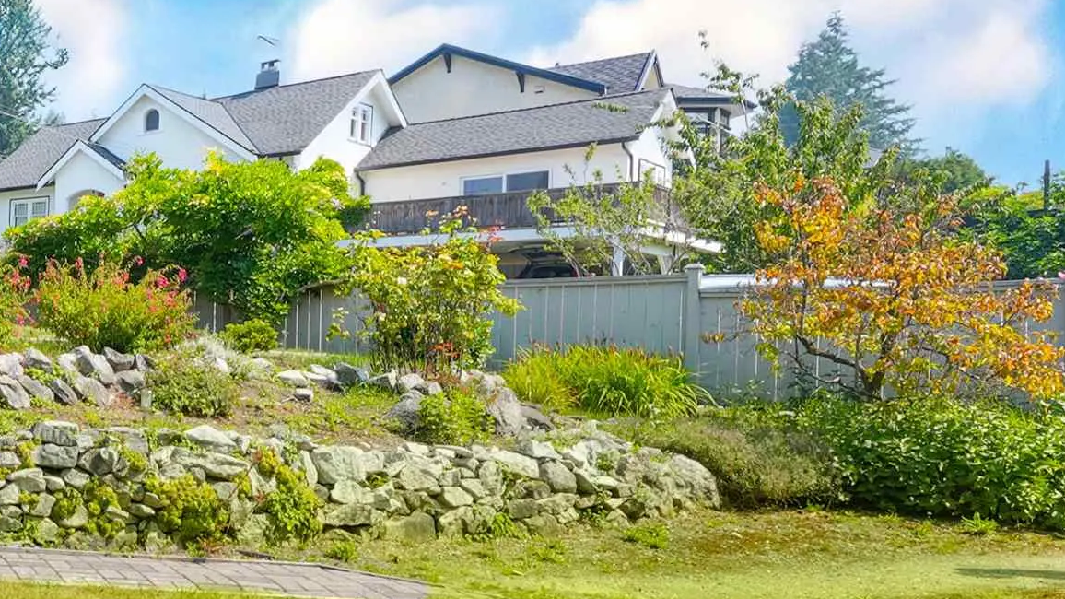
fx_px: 1101
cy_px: 374
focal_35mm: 39
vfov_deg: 30.3
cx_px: -279
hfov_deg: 36.4
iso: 100
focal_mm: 14
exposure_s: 1/125
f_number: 14
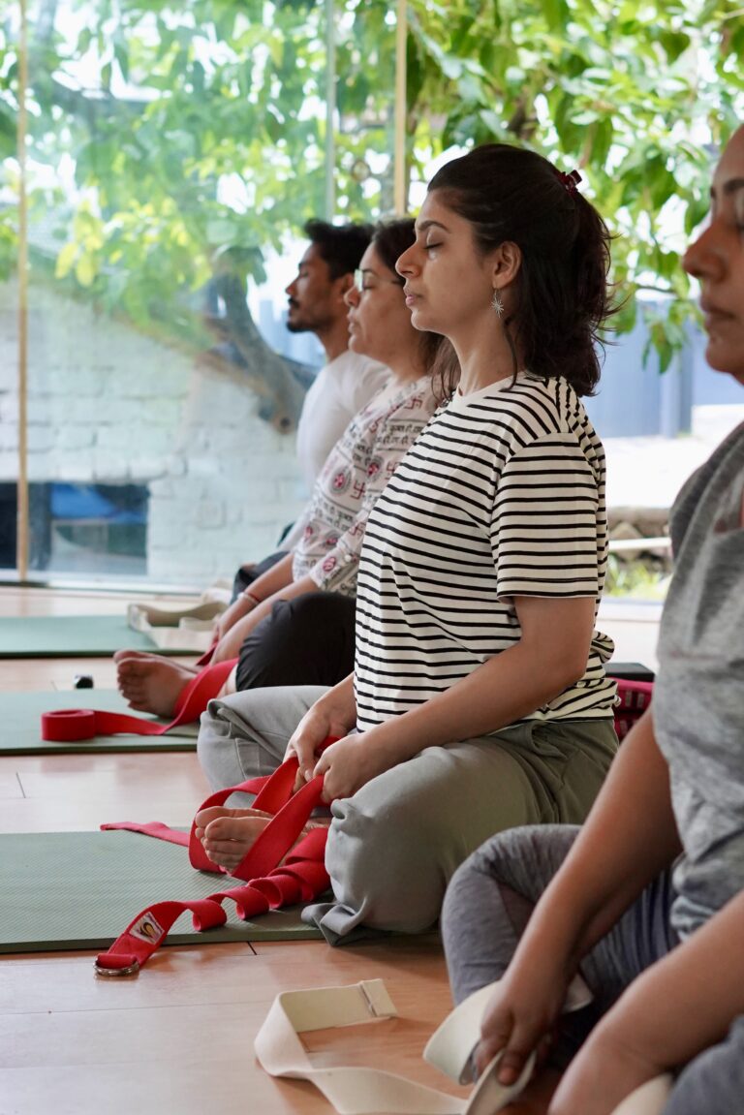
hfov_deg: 27.0
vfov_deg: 39.6
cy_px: 558
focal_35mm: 50
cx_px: 372
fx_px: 1549
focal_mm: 50
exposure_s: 1/160
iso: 2500
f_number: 4
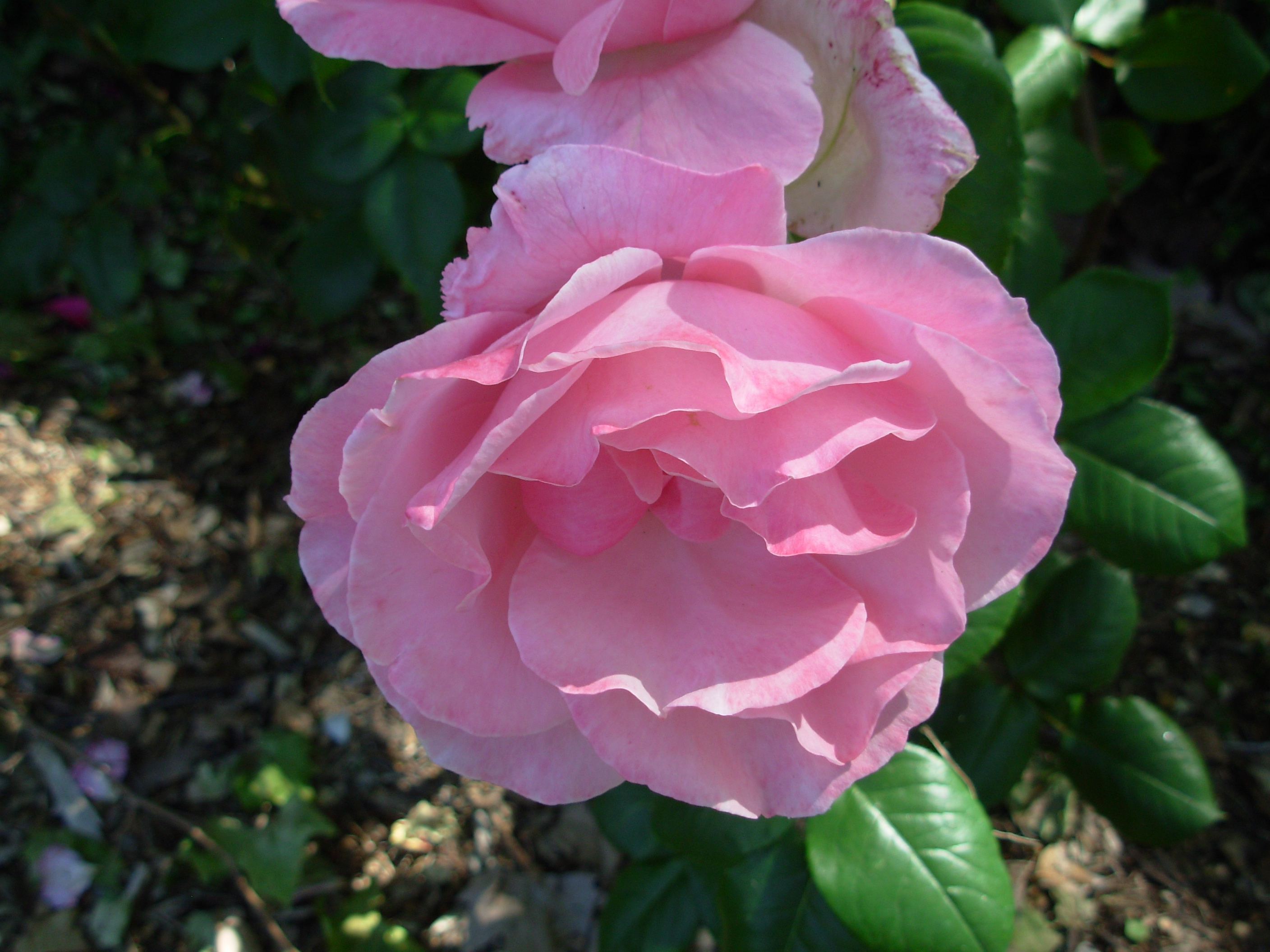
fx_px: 1651
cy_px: 476
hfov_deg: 42.1
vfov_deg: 32.2
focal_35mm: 45
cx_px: 635
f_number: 3.1
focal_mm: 7.5
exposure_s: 1/228
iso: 50
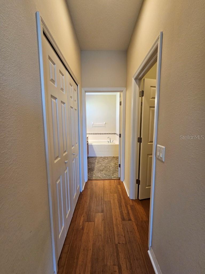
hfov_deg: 89.9
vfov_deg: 106.2
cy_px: 137
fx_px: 103
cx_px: 102
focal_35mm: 13
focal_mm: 2.2
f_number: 2.2
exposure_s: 1/60
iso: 200
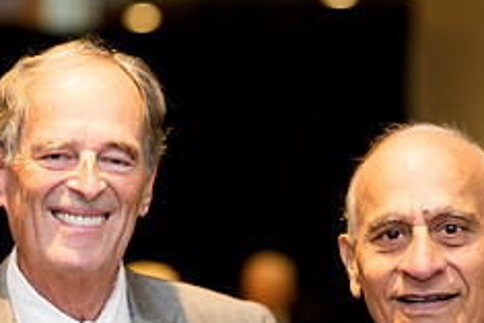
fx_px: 2596
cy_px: 363
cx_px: 259
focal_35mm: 193
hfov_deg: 10.6
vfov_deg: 7.1
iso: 3200
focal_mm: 73
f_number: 2
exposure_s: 1/125
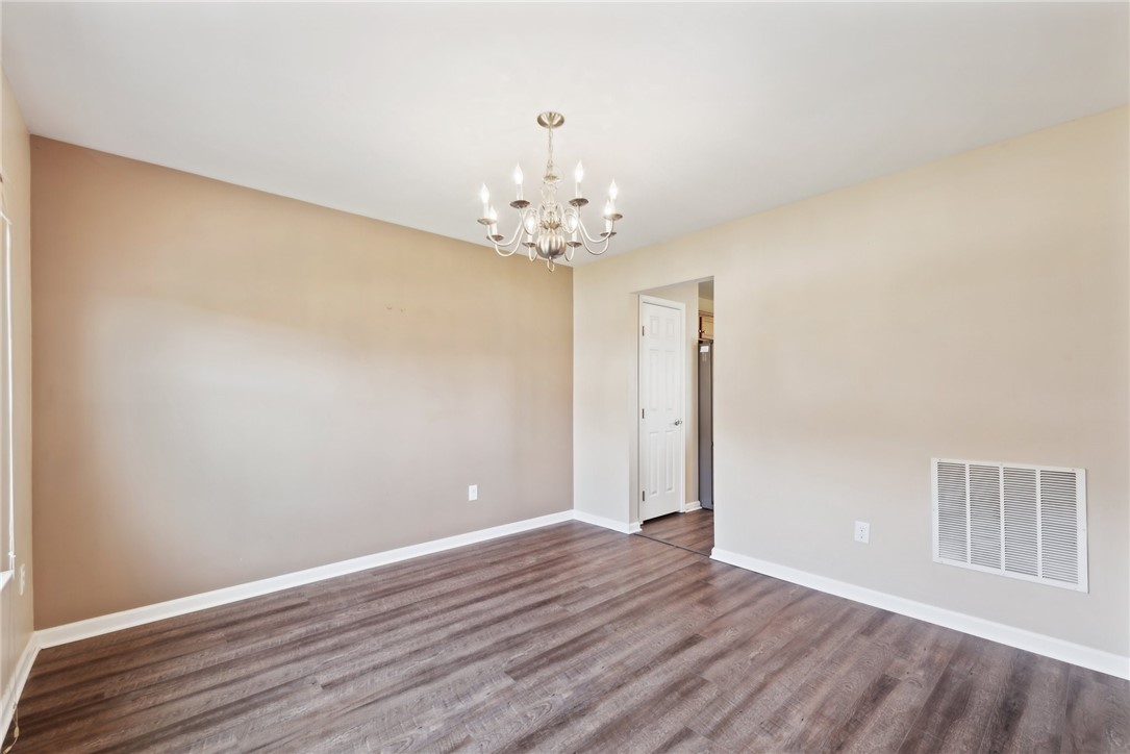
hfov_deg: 104.2
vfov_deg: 81.2
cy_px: 377
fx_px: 440
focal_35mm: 14
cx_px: 565
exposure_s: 1
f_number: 11
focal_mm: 14
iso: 50
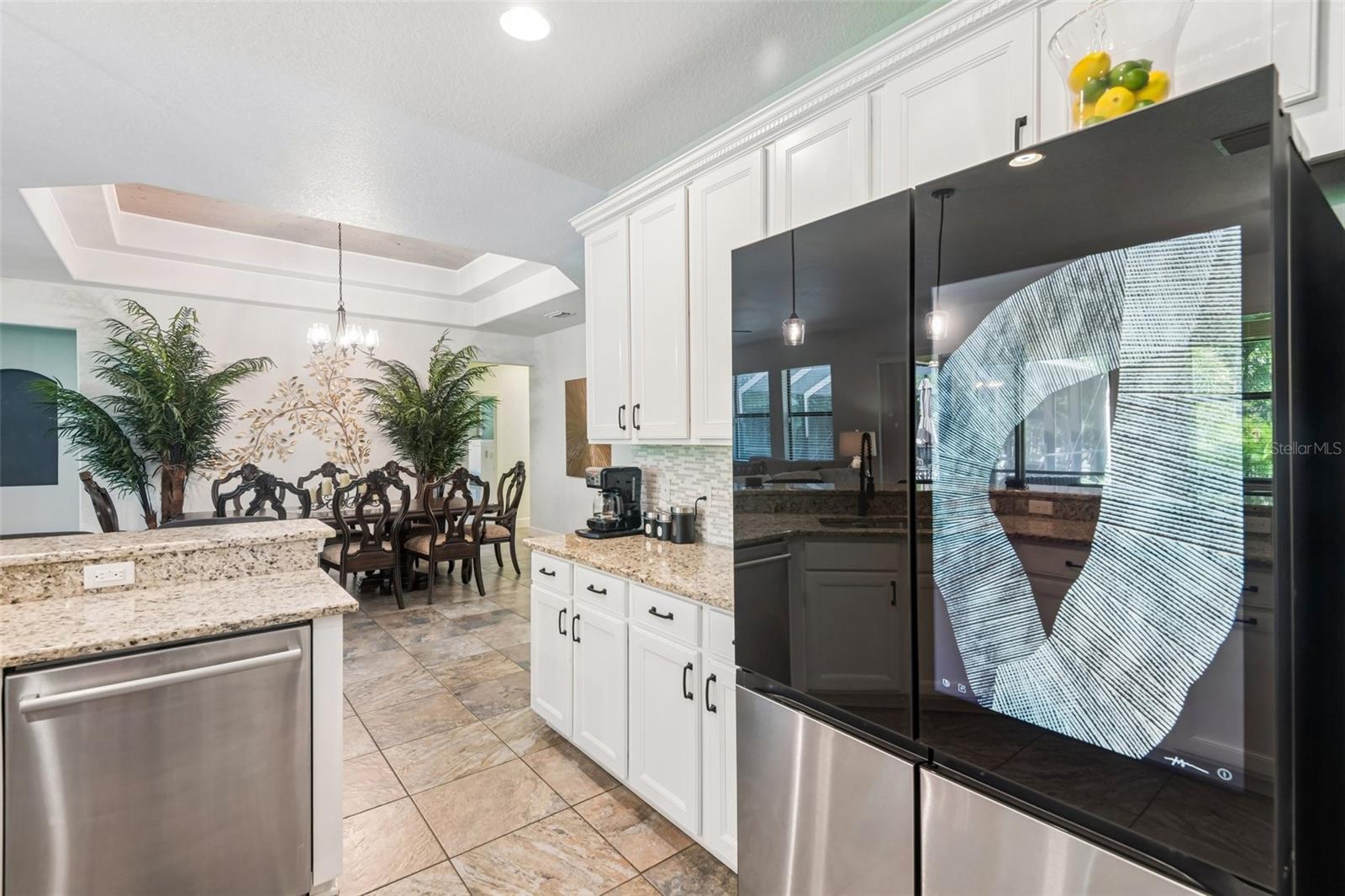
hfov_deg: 96.7
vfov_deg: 73.7
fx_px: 598
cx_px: 672
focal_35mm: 16
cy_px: 448
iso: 400
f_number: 8
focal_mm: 16
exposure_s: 1/6
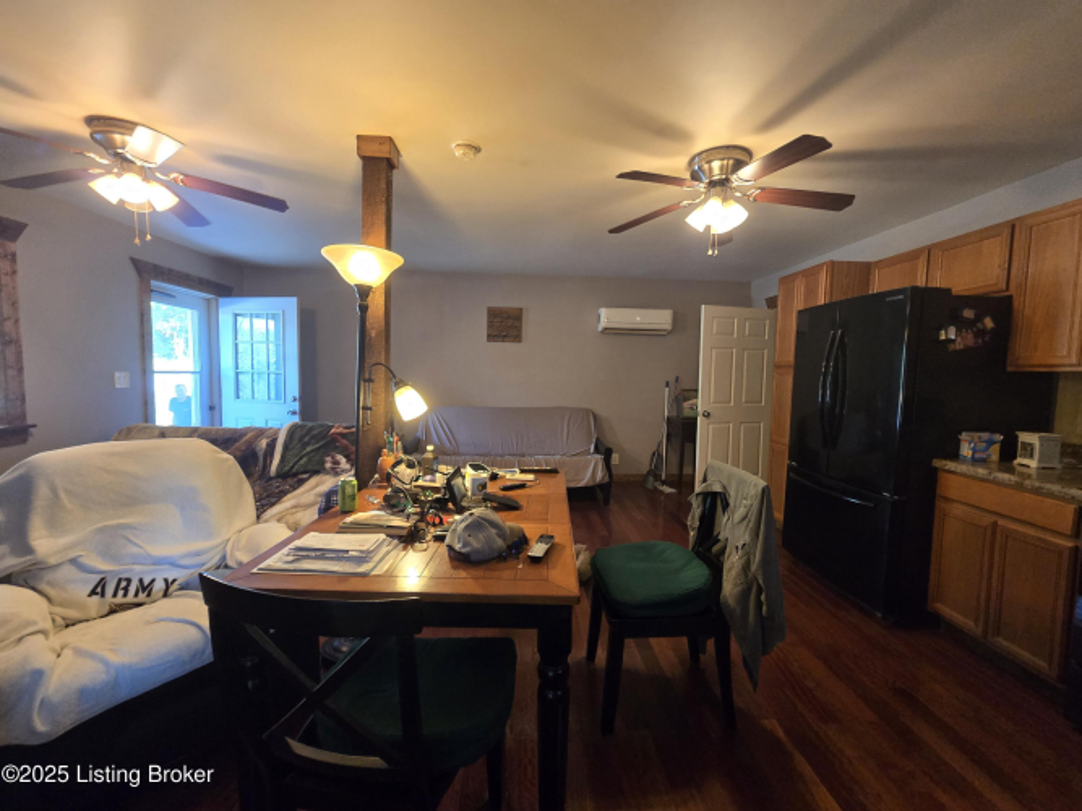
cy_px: 406
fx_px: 406
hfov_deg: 106.2
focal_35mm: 13
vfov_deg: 89.9
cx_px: 541
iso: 320
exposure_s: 1/60
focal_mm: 2.2
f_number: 2.2
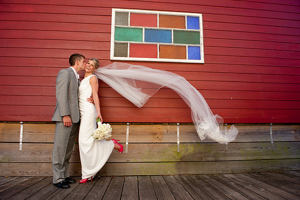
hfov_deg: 73.8
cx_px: 150
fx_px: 200
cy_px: 100
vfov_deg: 53.1
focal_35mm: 24
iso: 200
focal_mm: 24
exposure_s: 1/320
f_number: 5.6
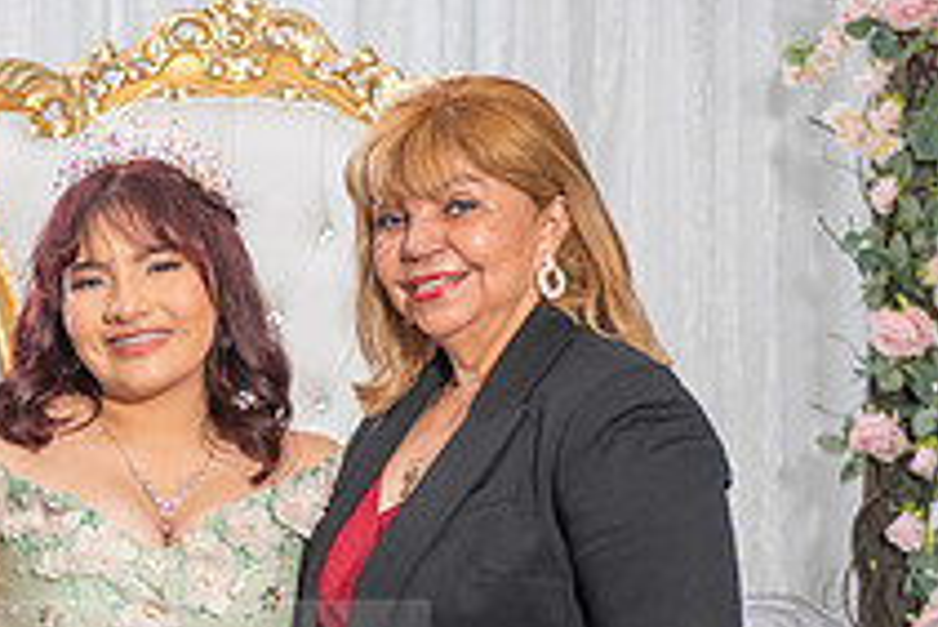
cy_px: 705
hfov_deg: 13.2
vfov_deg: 8.8
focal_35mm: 154
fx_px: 4015
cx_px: 53
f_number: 3.5
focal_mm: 56
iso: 400
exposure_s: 1/160
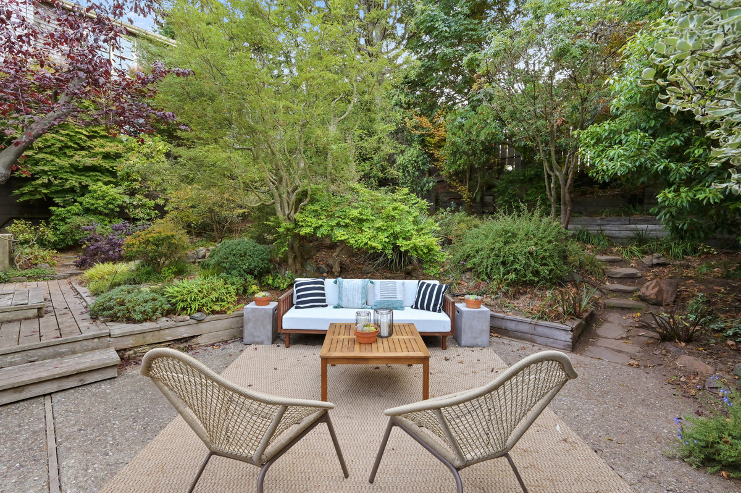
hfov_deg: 96.8
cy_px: 246
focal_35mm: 16
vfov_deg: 73.6
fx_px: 329
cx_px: 370
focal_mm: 16
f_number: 11
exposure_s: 1/125
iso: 800
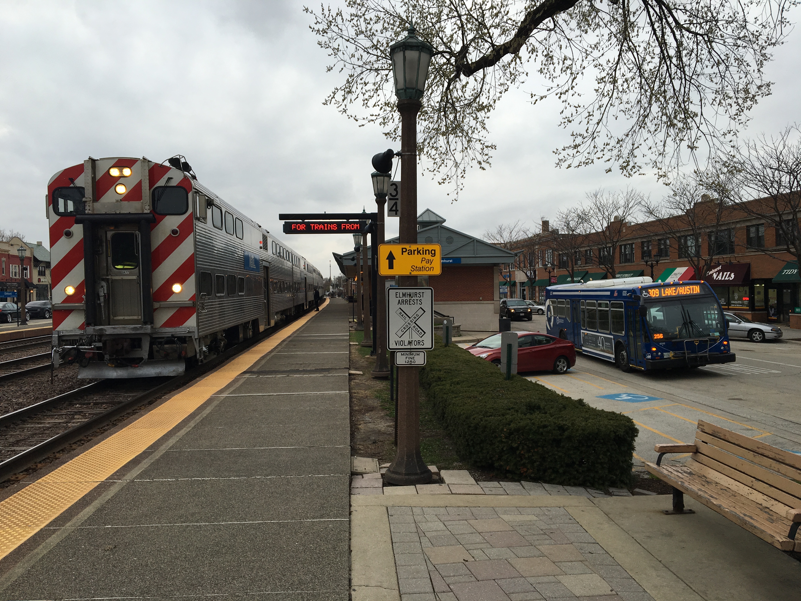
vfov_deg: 48.2
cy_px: 300
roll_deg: +0.4
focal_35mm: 29
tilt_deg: -0.9
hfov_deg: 61.7
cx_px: 400
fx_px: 671
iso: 25
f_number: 2.2
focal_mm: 4.15
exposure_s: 1/204
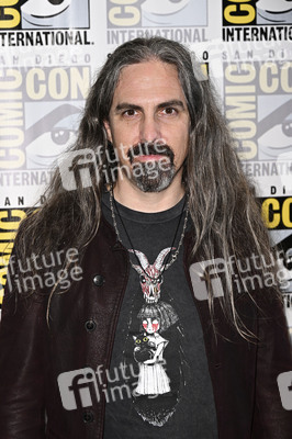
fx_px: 1133
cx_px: 146
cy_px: 220
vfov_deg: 21.9
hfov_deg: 14.7
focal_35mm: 93
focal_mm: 93
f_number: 4.5
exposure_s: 1/250
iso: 1250
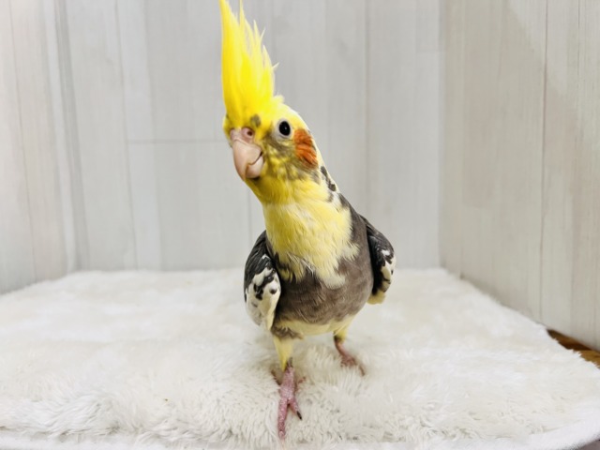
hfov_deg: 67.3
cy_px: 225
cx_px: 300
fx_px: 451
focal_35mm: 26
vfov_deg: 53.1
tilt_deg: -9.9
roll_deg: +2.8
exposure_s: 1/50
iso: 80
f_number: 1.5
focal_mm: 5.7
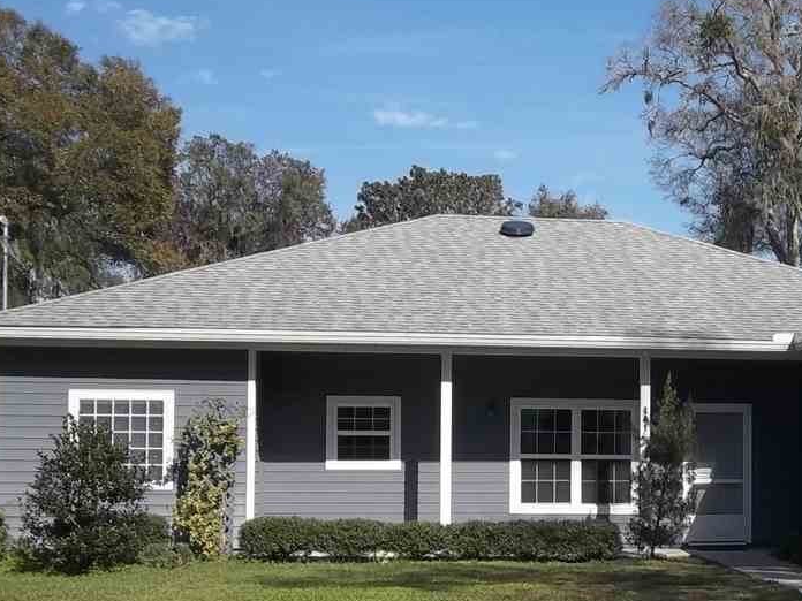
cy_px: 424
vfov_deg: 21.5
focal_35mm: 68
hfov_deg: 27.6
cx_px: 706
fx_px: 1575
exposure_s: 1/160
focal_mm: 6.6
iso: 80
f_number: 10.1
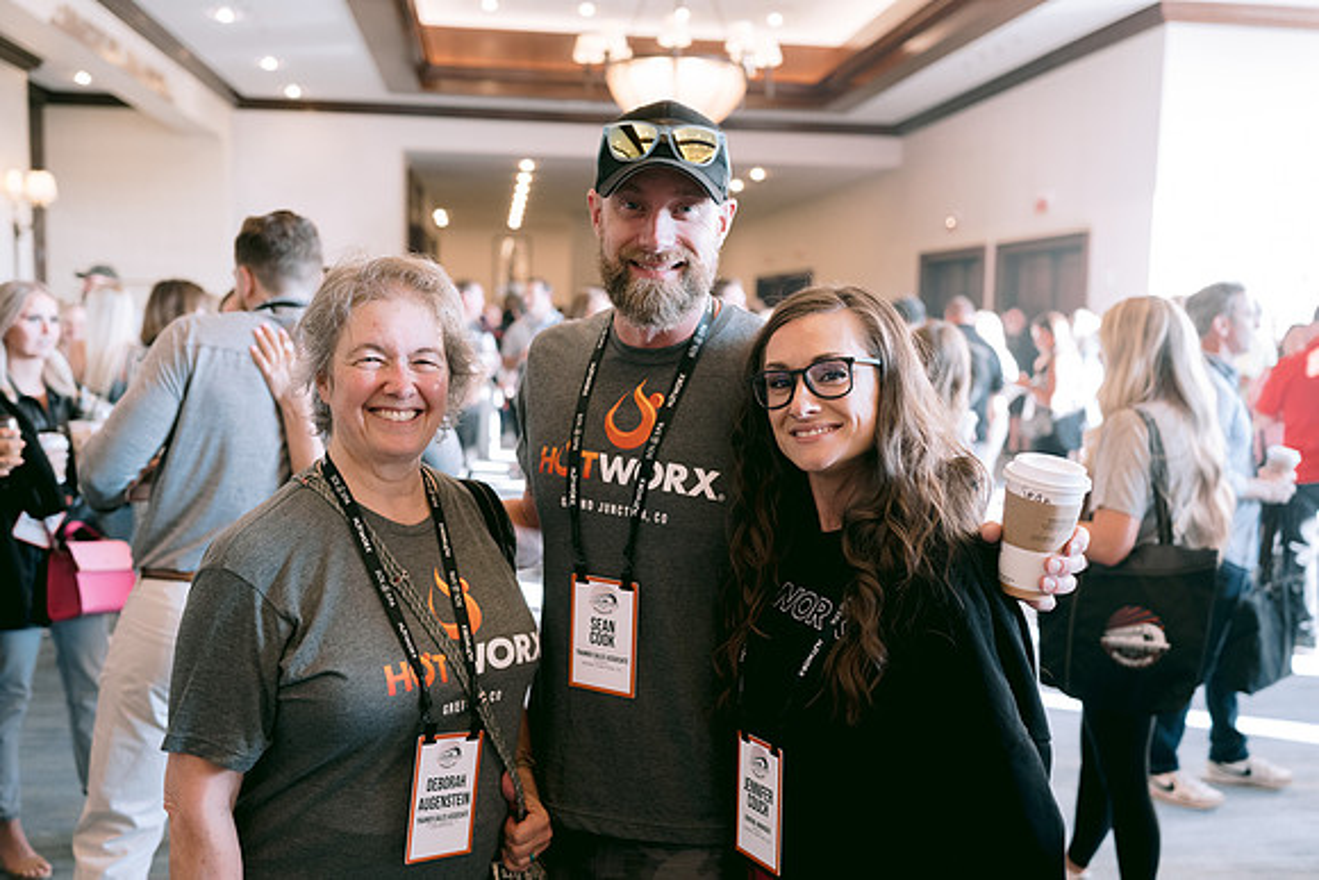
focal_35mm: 35
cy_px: 440
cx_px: 660
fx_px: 1283
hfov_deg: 54.4
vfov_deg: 37.9
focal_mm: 35
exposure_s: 1/125
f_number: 2.8
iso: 800
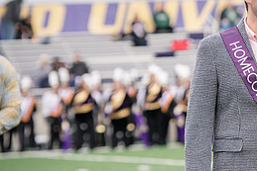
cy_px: 53
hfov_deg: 6.8
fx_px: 2157
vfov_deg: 4.6
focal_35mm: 302
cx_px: 270
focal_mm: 135
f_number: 4
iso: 400
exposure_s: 1/1000
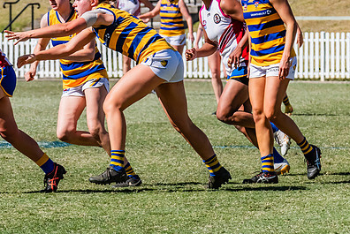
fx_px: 5489
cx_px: -56
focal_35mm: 564
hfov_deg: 3.6
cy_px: 7
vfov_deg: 2.4
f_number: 11
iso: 800
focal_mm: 220
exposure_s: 1/1600
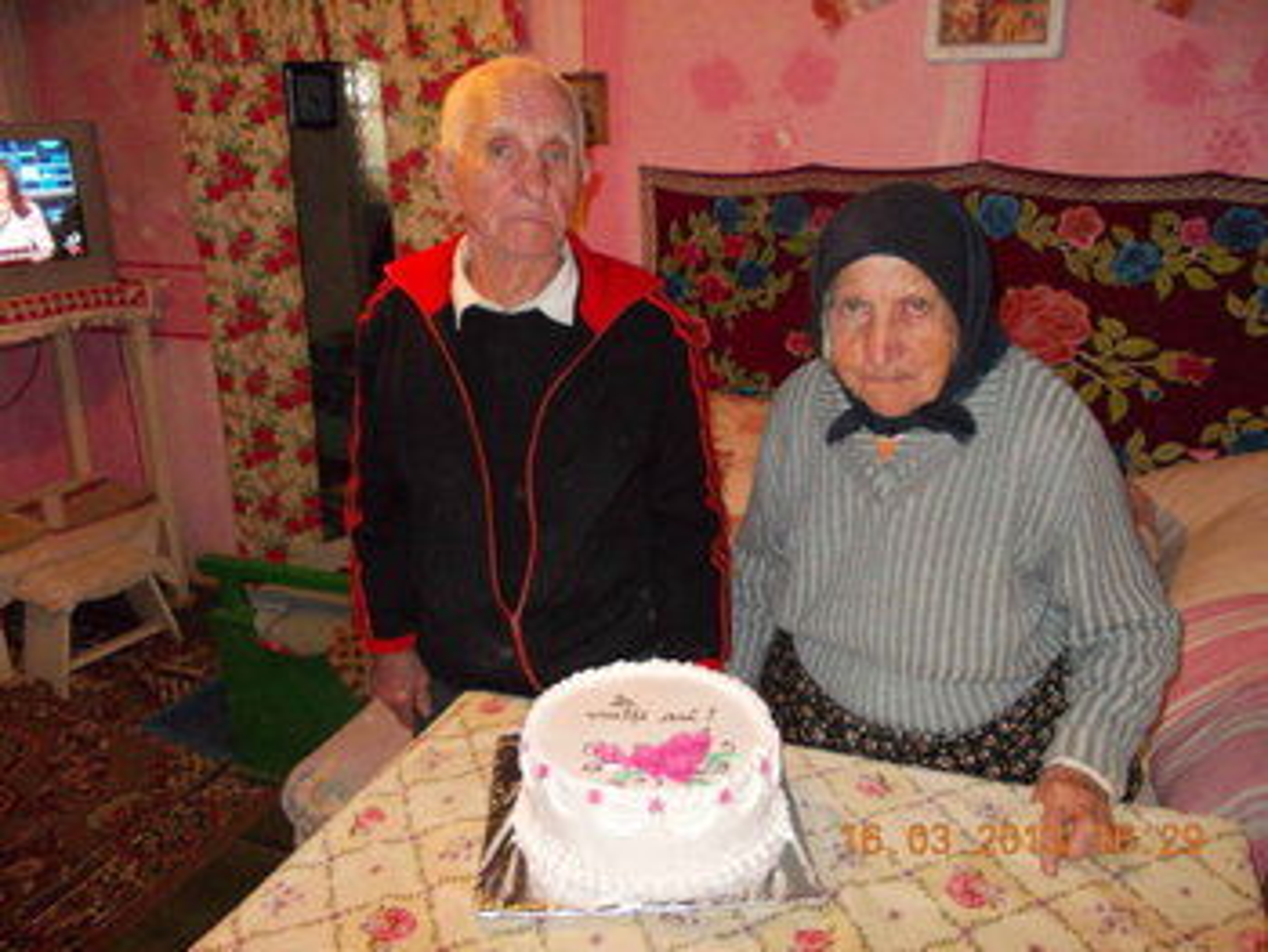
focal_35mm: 28
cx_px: 634
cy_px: 476
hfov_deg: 63.4
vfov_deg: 49.8
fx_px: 1026
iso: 200
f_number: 2.7
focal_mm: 4
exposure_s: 1/25
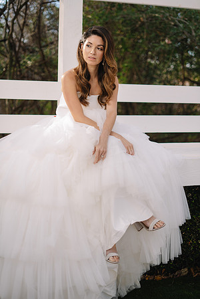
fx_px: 417
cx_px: 100
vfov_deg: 39.6
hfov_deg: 27.0
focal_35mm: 50
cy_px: 150
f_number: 2
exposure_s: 1/200
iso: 64
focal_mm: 50
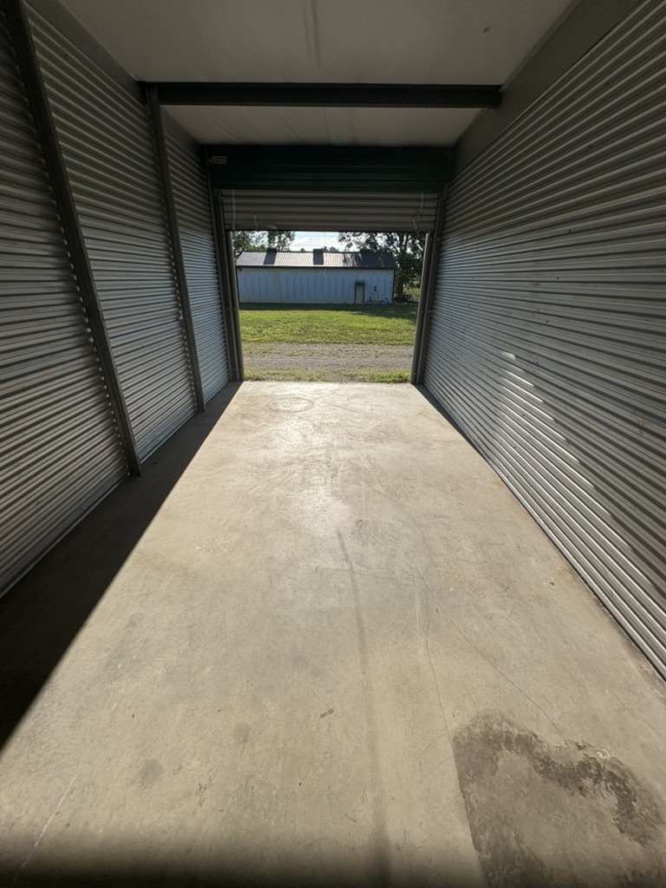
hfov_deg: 85.7
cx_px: 333
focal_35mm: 14
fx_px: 359
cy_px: 444
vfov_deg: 102.1
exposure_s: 1/2770
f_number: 2.2
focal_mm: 2.22
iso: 50
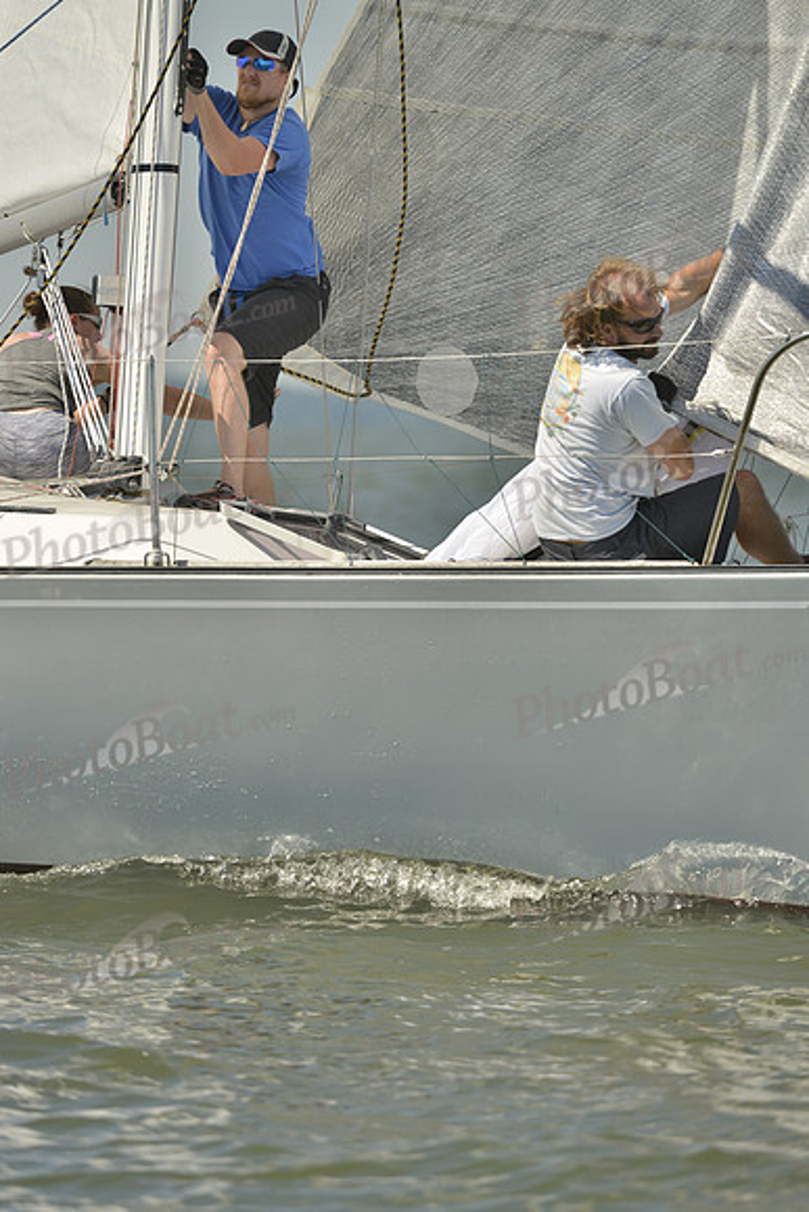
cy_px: 606
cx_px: 404
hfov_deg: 3.4
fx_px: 13474
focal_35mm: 400
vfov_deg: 5.2
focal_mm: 400
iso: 200
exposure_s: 1/1000
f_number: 7.1
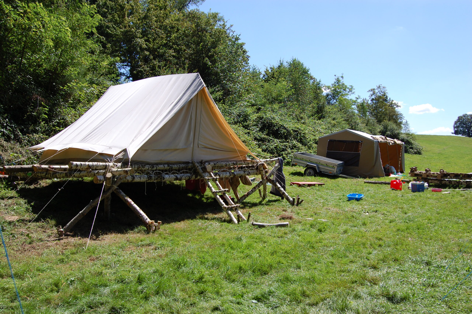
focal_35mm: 34
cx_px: 236
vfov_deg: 38.3
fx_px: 452
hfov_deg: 55.1
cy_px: 157
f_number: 9
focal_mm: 23
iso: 200
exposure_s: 1/320
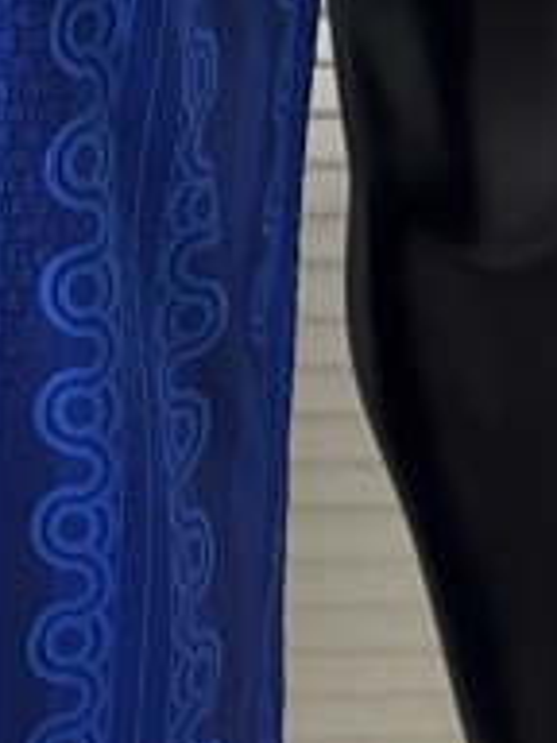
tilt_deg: -12.4
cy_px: -97
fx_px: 2145
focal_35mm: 100
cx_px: -248
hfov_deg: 14.0
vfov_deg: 18.8
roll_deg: +1.8
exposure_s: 1/60
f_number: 1.78
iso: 500
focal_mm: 6.76
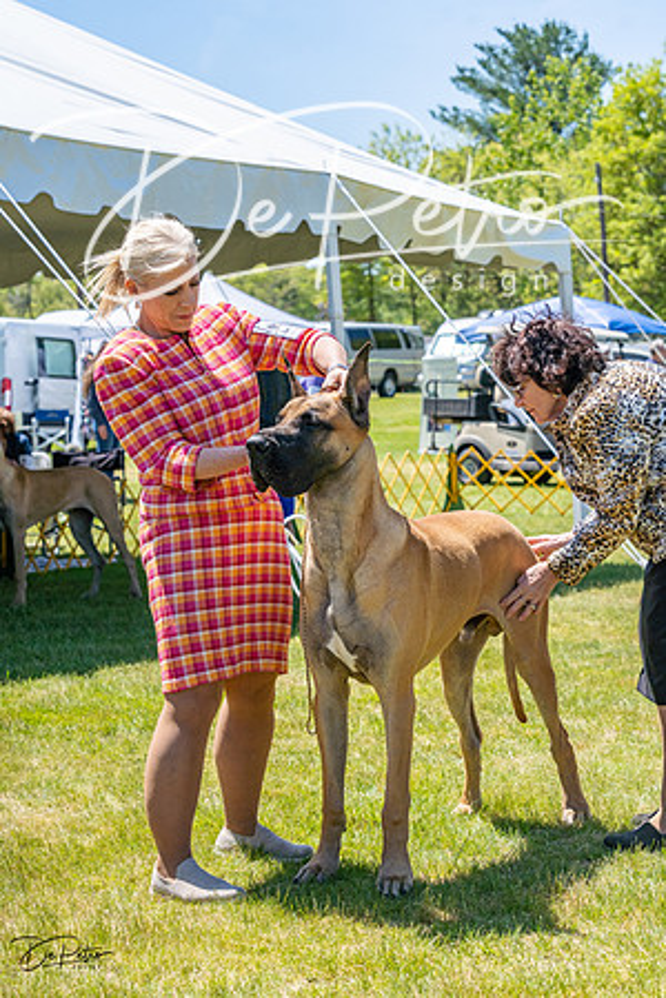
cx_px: 333
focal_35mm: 70
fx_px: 1942
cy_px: 499
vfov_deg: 28.8
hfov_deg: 19.5
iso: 640
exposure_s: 1/2500
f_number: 6.3
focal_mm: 70
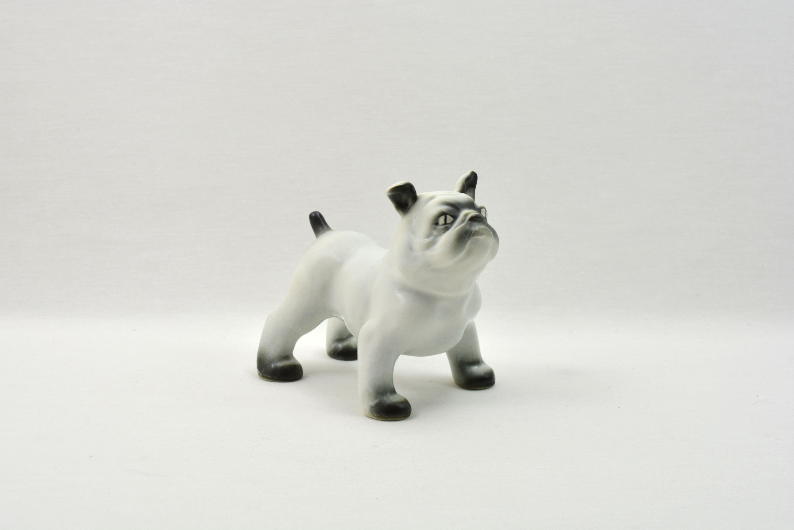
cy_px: 265
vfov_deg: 25.8
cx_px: 397
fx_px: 1158
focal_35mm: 52
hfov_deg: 37.8
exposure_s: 1/10
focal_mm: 35
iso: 400
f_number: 11
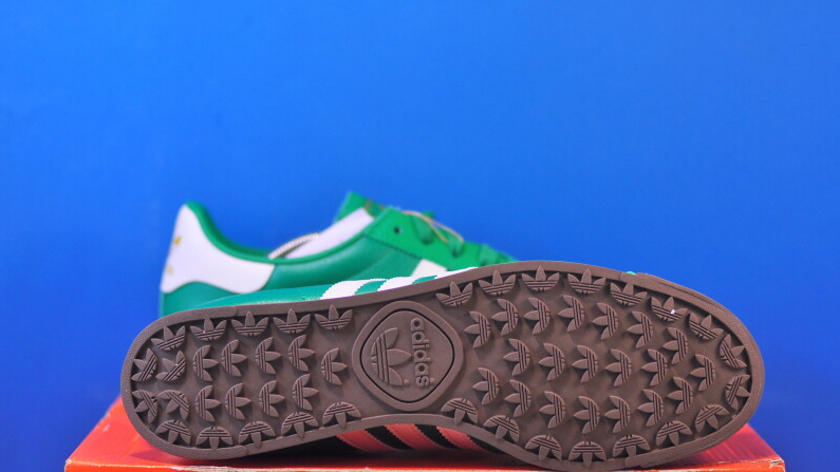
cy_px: 241
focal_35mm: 79
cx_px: 421
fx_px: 1759
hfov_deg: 26.9
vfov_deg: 15.3
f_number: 2.2
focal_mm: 50
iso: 250
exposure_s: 1/320
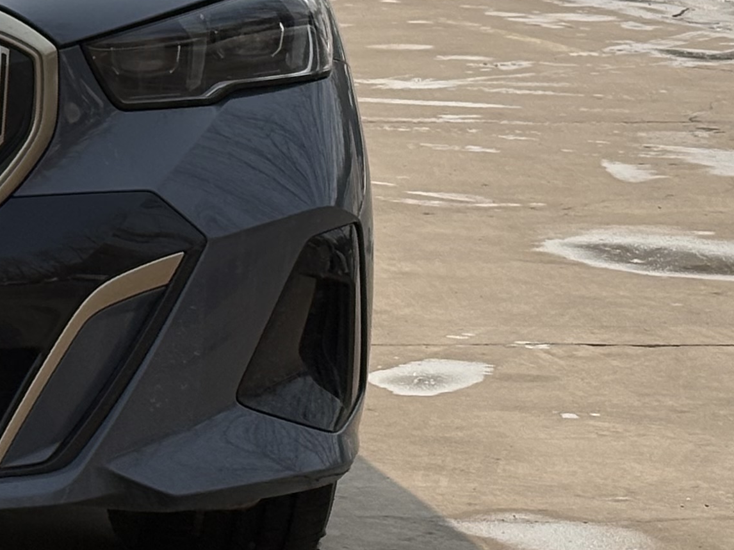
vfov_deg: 8.1
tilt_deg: -3.0
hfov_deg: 10.4
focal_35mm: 183
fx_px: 3880
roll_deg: +0.2
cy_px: -14
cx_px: -378
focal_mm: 5.96
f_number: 1.6
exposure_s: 1/4630
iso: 32
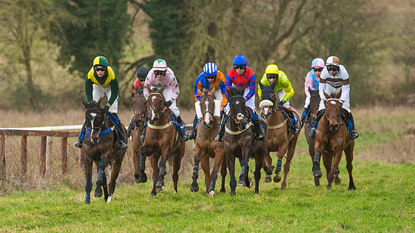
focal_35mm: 696
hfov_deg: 3.1
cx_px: 84
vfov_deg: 1.7
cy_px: 74
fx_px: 7656
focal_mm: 270
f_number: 4
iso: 800
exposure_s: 1/1000
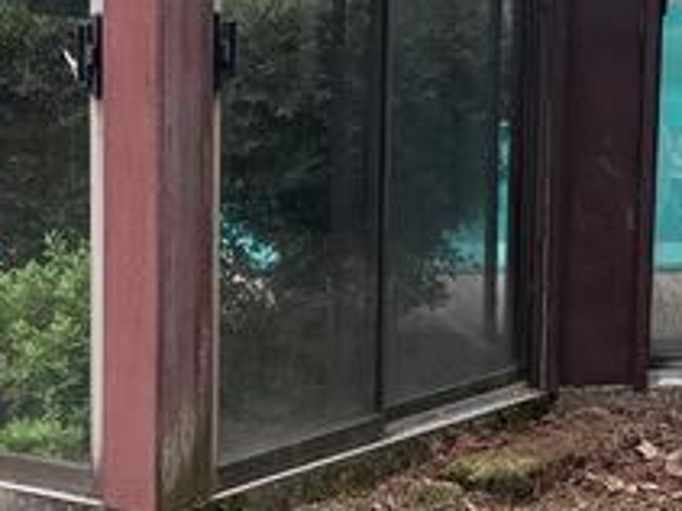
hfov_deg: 12.0
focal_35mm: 164
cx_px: 223
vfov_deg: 9.0
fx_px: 3229
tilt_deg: -8.9
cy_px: 217
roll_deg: +0.1
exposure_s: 1/602
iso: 80
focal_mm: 6.76
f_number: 1.78
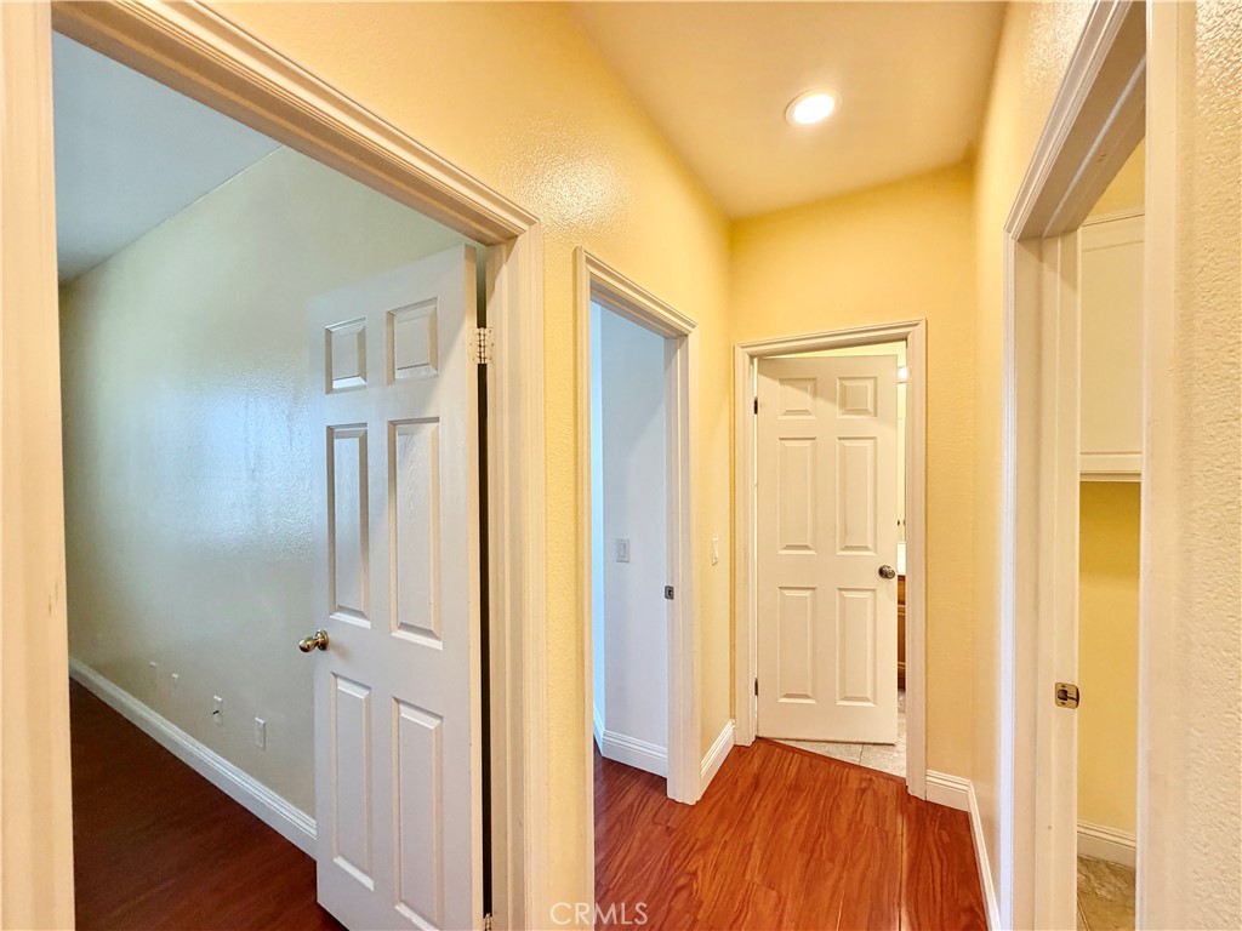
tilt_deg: -0.6
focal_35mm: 14
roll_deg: +0.5
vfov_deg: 85.7
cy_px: 466
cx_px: 621
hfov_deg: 102.1
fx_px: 502
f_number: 2.2
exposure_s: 1/120
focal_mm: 2.22
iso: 250
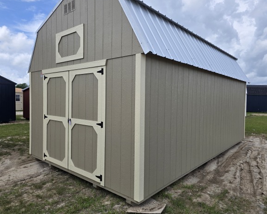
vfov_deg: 56.8
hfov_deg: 68.1
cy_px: 105
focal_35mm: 25
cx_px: 133
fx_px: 198
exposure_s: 1/7333
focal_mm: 6.3
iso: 80
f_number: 1.7
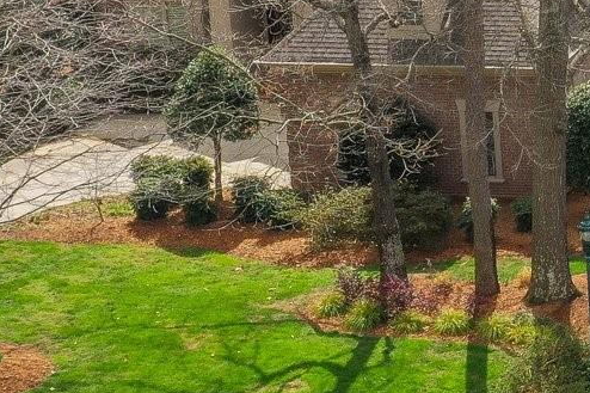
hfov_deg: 14.9
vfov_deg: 11.3
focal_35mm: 116
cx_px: 1123
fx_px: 1900
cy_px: -205
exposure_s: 1/320
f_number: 5.6
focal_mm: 10.26
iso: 100
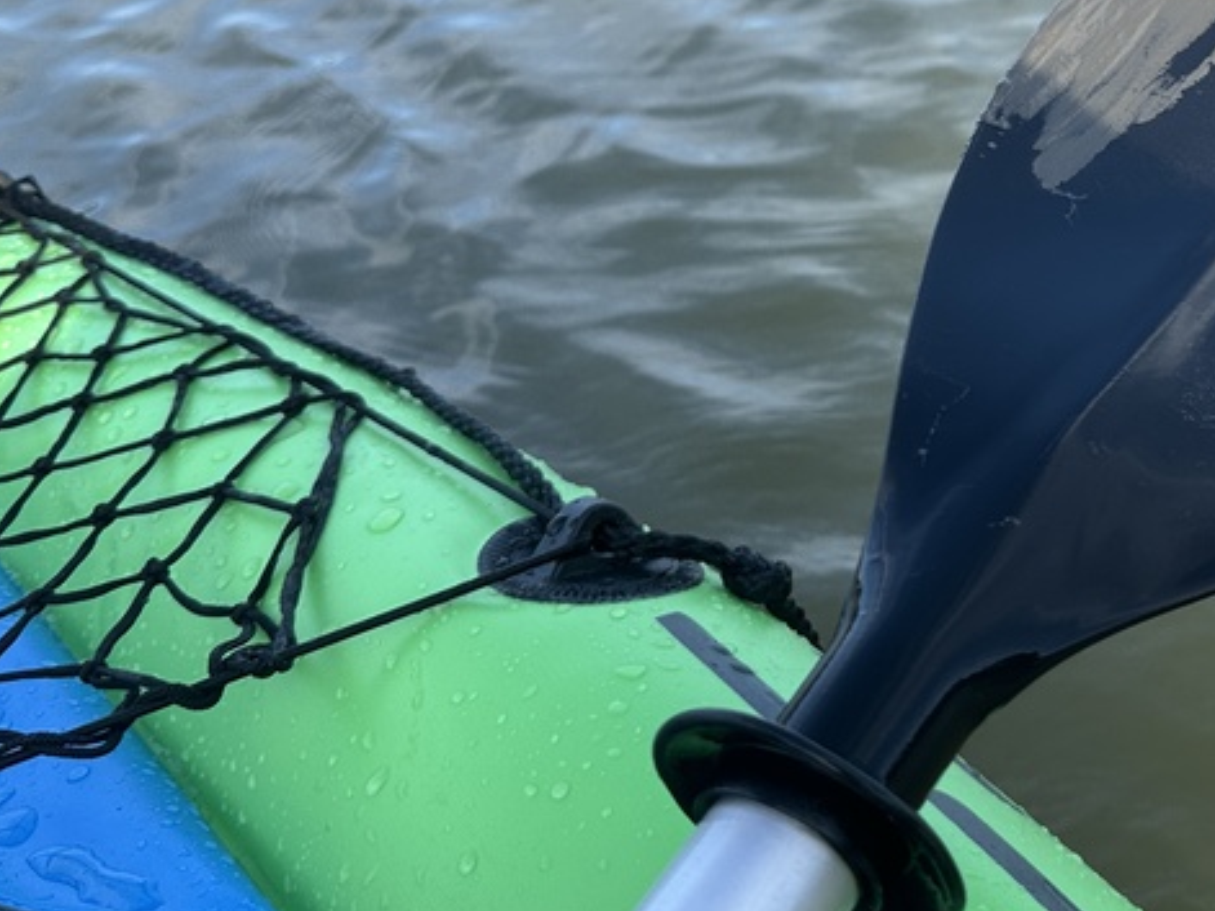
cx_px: 1003
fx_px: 1790
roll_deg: +5.7
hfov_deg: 36.0
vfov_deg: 28.0
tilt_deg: -27.3
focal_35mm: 51
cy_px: 196
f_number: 1.78
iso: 80
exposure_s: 1/1412
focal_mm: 6.86
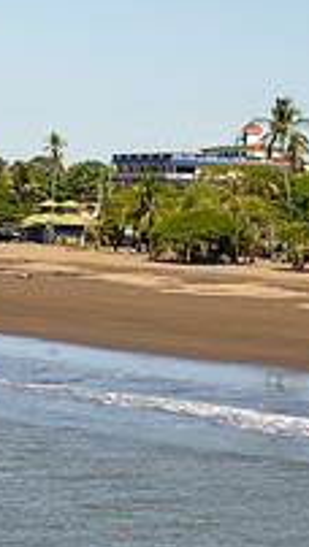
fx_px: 2601
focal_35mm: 179
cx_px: 70
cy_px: 251
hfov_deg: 6.8
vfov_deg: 12.0
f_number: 8
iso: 160
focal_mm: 53
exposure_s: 1/125
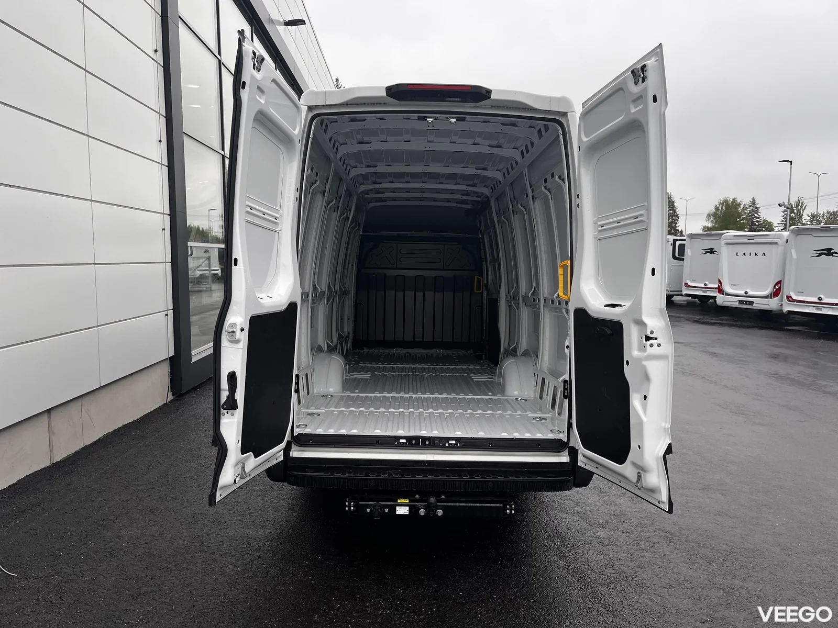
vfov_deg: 53.1
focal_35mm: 26
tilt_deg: -6.5
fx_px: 629
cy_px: 314
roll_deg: -0.8
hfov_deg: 67.3
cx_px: 419
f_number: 1.6
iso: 50
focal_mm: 5.1
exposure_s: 1/487
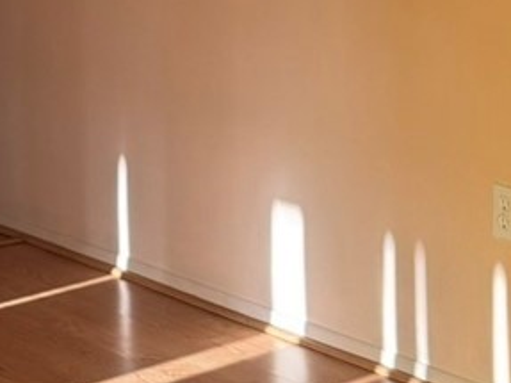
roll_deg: +0.8
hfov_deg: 14.4
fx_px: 1977
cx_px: -57
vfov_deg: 10.6
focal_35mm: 134
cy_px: -221
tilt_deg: -0.1
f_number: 1.78
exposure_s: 1/121
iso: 160
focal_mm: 6.76
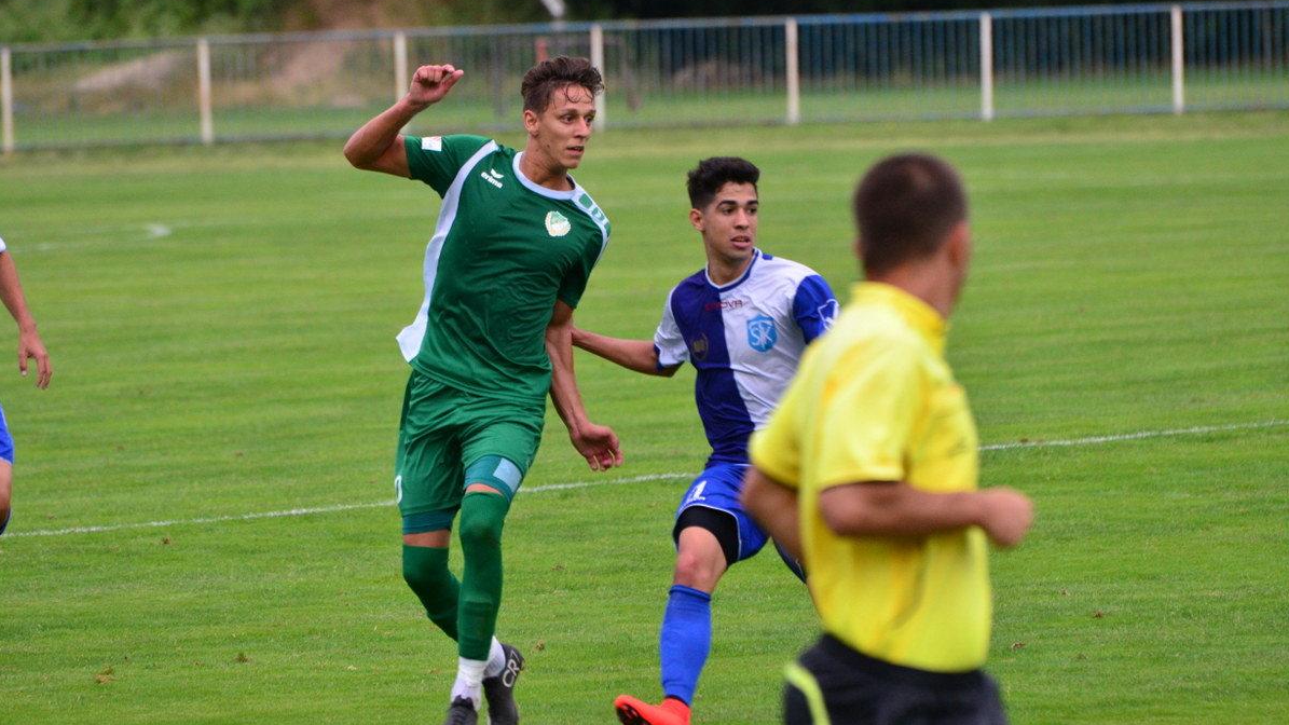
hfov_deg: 5.7
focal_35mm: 378
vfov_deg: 3.2
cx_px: 645
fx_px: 12919
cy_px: 413
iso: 1600
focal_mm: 240
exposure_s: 1/400
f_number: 5.6
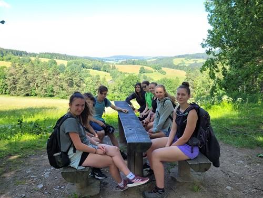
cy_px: 99
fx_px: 198
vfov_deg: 53.1
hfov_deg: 67.3
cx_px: 132
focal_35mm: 26
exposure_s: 1/414
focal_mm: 5.4
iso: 40
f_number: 1.8
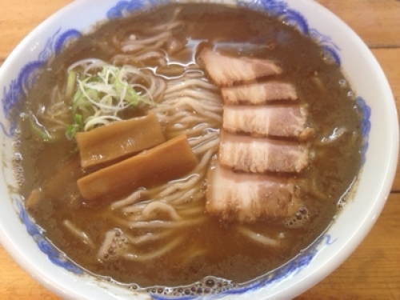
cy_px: 150
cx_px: 200
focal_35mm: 35
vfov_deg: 40.7
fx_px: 404
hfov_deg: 52.6
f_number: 2.4
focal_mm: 4.28
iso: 125
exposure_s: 1/20
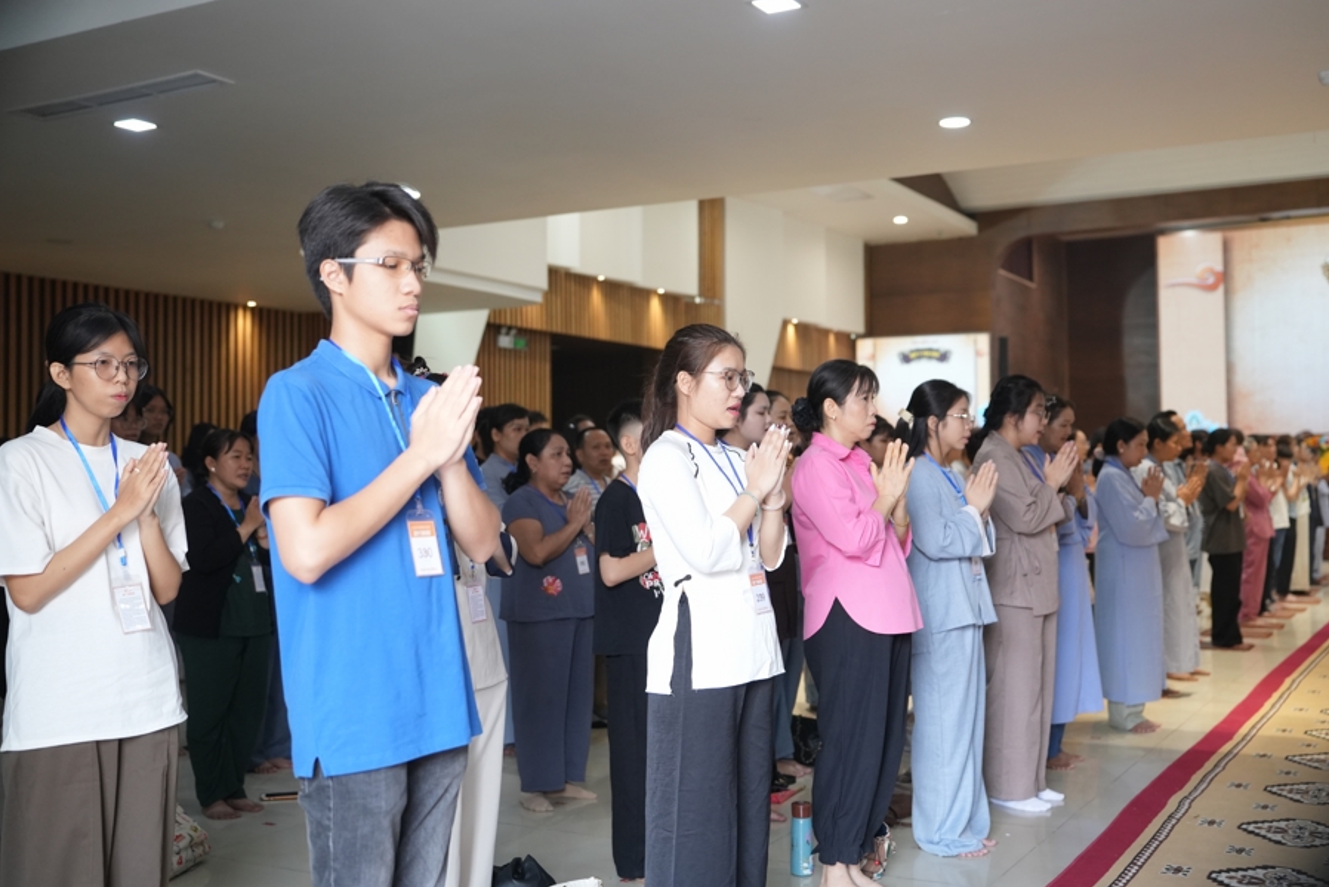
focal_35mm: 38
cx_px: 689
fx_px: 1403
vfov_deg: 35.1
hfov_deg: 50.7
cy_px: 422
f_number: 2.5
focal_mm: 35
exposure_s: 1/320
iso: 2000
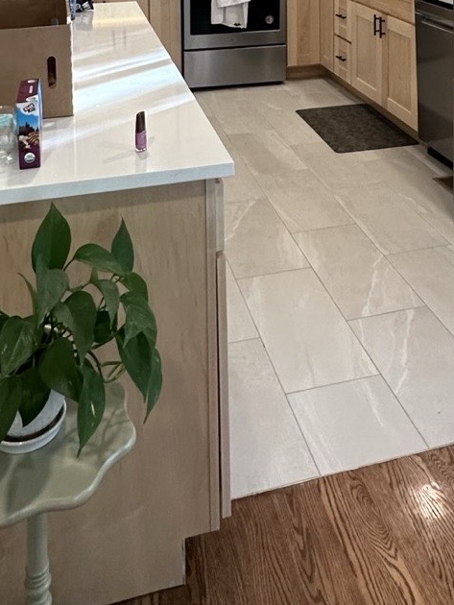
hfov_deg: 35.9
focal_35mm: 40
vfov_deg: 38.3
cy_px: -70
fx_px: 699
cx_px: 254
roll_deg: +0.9
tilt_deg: -3.3
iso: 200
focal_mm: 2.22
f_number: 2.2
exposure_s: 1/120
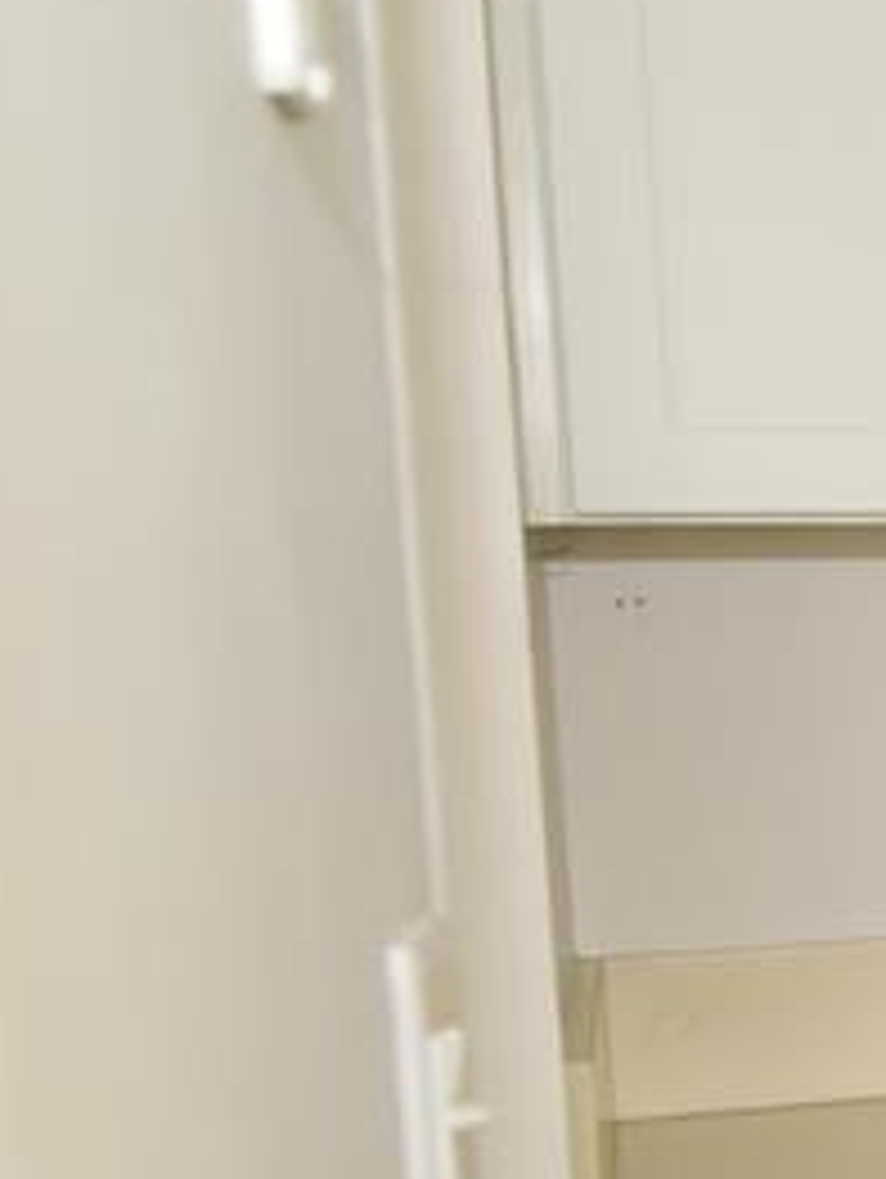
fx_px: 2998
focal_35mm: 88
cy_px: 893
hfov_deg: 10.8
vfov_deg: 22.0
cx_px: 2703
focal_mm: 15
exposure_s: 1/60
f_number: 3.2
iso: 800
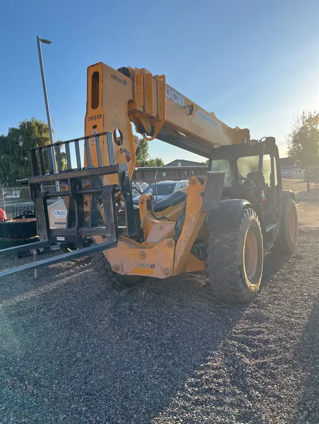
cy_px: 212
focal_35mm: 26
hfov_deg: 53.1
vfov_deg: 67.3
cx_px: 160
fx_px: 319
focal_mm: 5.1
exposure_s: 1/1580
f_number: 1.6
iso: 50
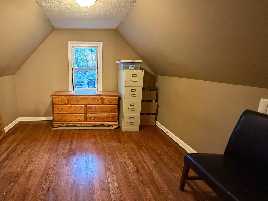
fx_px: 147
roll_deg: -0.6
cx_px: 90
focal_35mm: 19
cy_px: 96
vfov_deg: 68.7
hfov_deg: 81.9
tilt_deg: -11.7
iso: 1000
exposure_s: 1/60
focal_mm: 2.22
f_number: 2.2
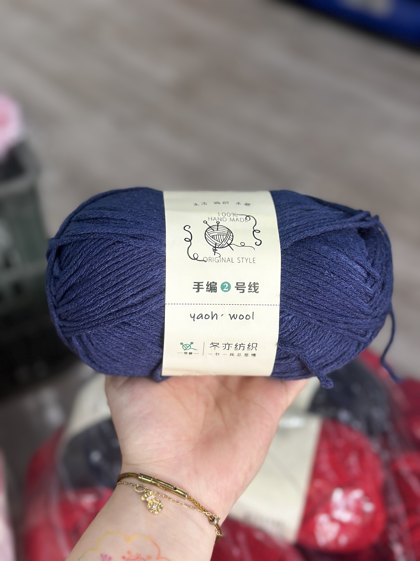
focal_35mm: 48
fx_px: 777
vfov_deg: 39.7
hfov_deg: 30.3
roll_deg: +6.8
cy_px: 280
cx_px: 210
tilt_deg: -39.0
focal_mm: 6.86
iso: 125
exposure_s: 1/80
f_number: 1.78
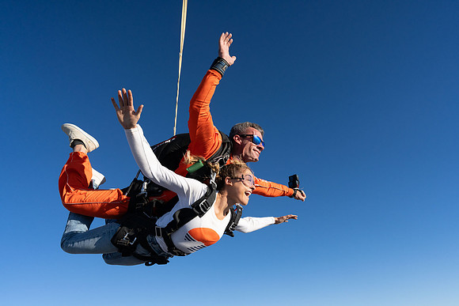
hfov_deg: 73.7
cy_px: 153
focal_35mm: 24
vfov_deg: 53.2
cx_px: 230
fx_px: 306
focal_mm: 24
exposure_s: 1/2000
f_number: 8
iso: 800
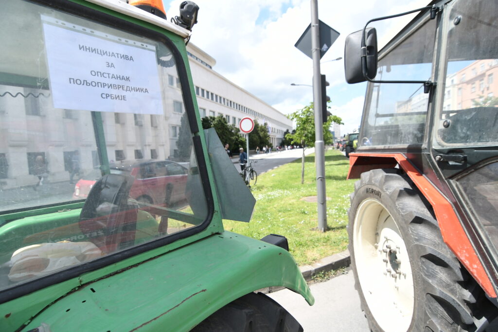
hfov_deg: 96.7
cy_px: 166
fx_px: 221
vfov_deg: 73.8
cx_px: 249
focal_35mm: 16
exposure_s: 1/800
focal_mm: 11
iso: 200
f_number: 5
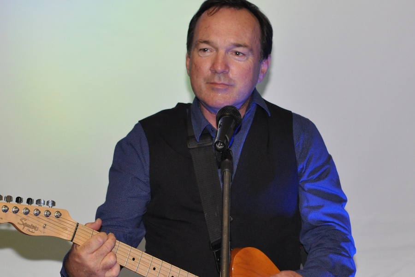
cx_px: 208
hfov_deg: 27.0
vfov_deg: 18.2
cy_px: 138
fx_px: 865
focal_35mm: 75
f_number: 4
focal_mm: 50
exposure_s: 1/60
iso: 800
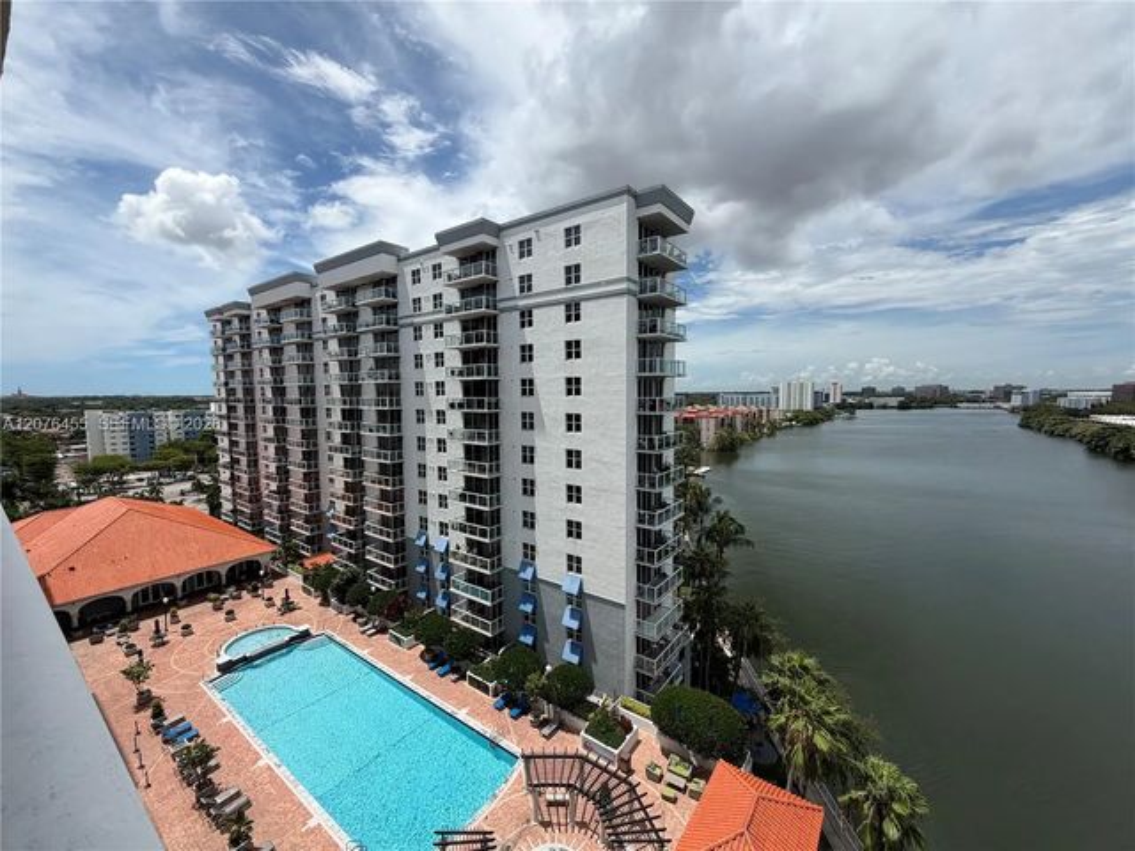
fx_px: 459
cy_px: 426
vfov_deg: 85.7
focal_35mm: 14
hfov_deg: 102.1
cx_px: 568
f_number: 2.2
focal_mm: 2.22
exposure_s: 1/1339
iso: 20
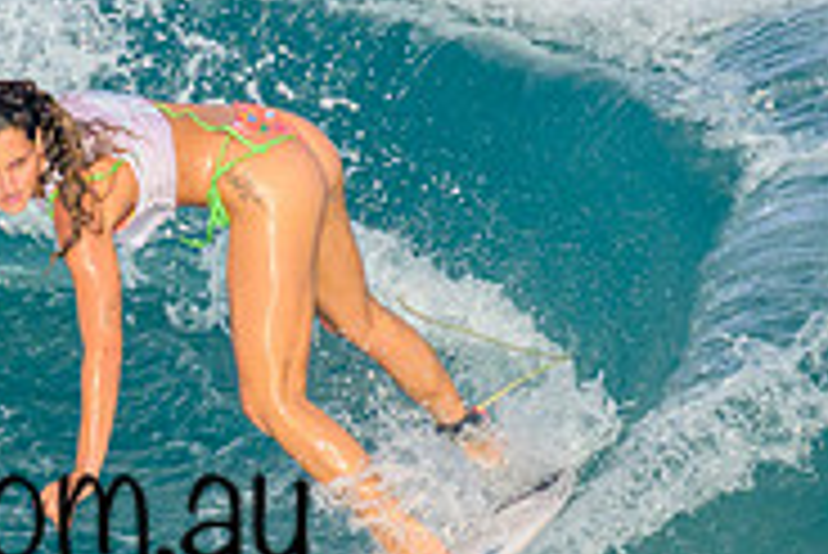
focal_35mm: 2996
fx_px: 68960
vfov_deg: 0.5
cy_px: 300
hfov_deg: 0.7
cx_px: 203
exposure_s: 1/1600
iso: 900
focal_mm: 690
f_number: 11
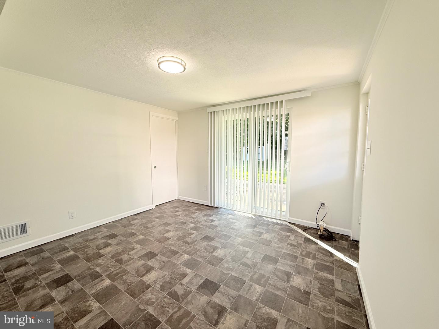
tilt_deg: -3.7
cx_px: 220
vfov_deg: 85.7
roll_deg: +0.4
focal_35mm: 14
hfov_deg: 102.1
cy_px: 164
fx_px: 178
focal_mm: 2.22
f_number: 2.2
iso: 125
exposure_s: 1/120
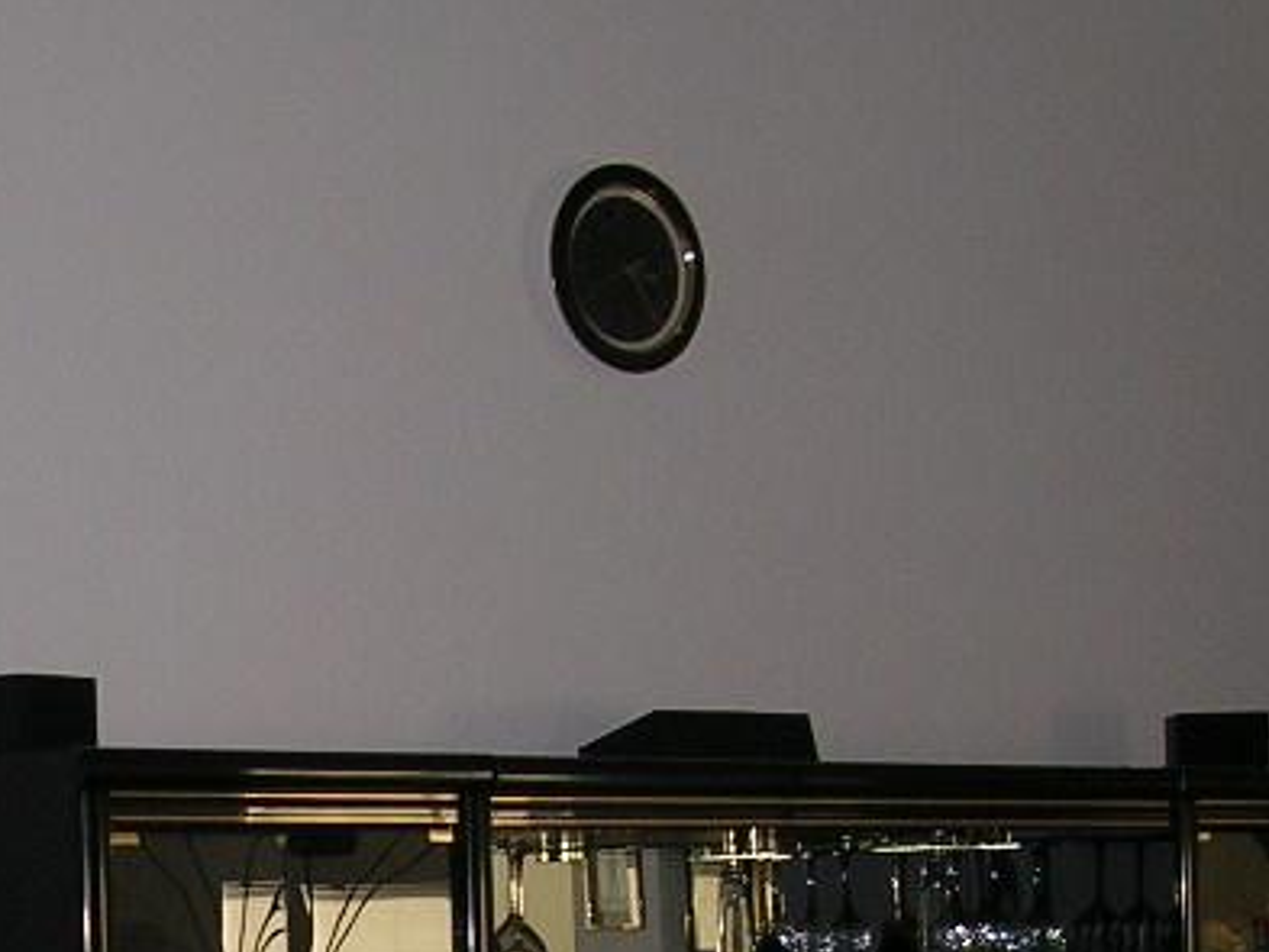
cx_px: 342
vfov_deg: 14.6
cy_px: 1075
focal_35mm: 99
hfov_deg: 19.7
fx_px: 3630
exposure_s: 1/60.1
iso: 59
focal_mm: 5.8
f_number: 2.8
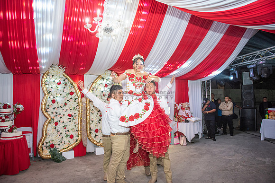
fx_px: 183
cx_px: 138
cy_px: 92
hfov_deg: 73.7
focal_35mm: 24
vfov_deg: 53.2
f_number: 3.2
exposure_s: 1/160
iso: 800
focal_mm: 24
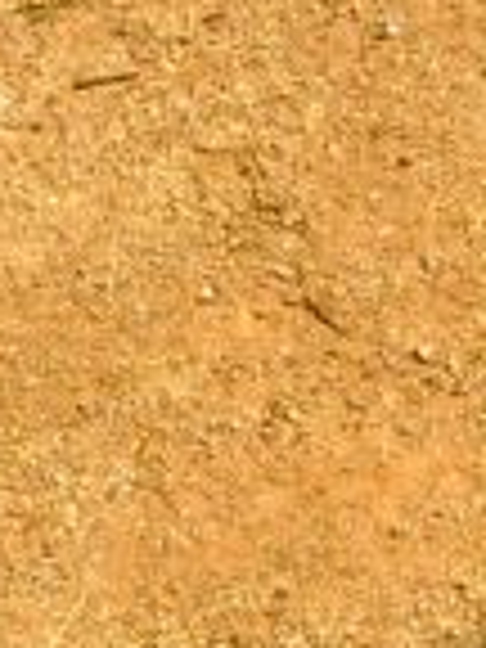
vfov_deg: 8.8
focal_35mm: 225
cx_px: 1354
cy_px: 198
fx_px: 4212
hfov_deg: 6.2
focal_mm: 22
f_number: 18
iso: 2500
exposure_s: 1/1250
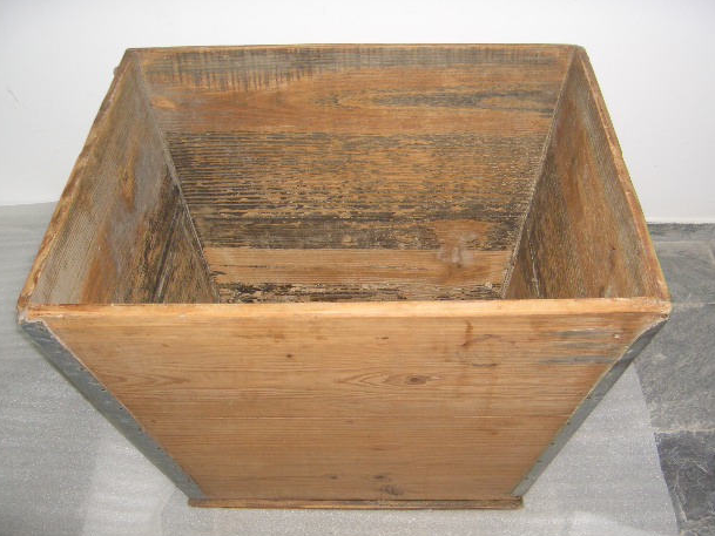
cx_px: 360
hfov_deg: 45.8
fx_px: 847
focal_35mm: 41
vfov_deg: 35.1
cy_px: 269
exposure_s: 1/60
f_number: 2.8
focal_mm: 8
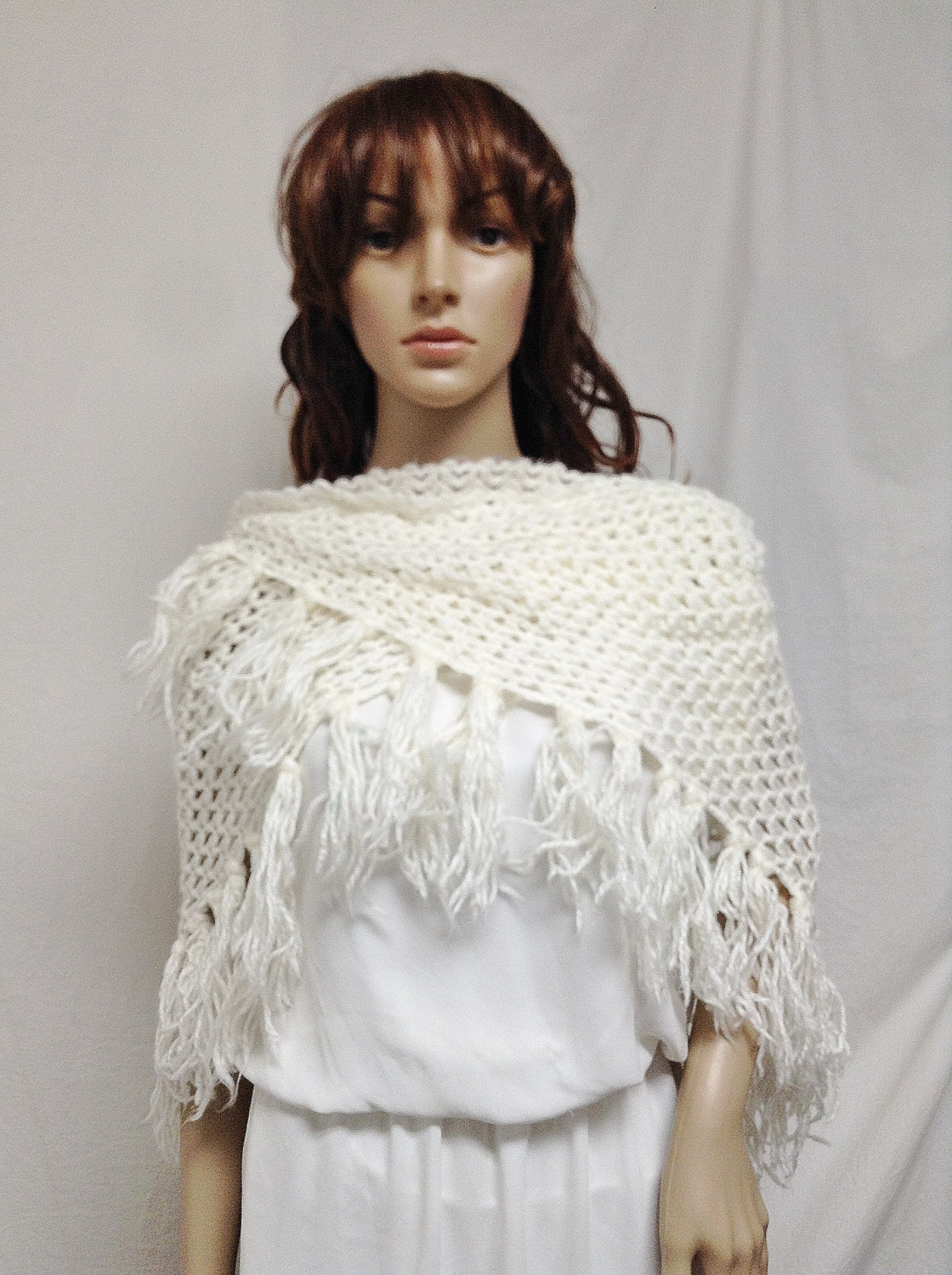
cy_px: 638
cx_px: 476
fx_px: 1214
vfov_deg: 55.4
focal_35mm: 33
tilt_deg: -8.9
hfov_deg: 42.8
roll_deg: -3.4
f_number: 2.4
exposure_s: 1/24
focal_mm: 3.3
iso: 40
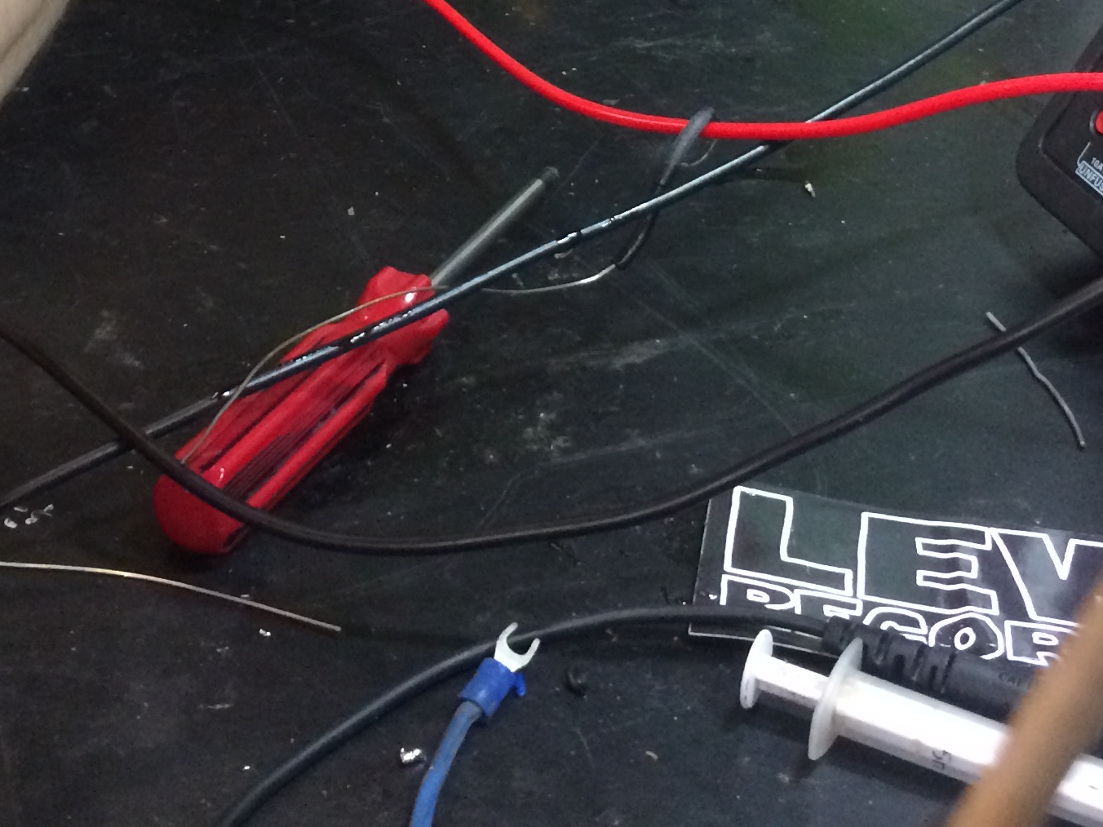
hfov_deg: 27.7
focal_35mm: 70
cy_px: -144
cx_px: 401
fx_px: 2230
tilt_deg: -19.5
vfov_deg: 19.8
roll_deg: -3.9
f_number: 2.2
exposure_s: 1/25
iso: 320
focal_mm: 4.15
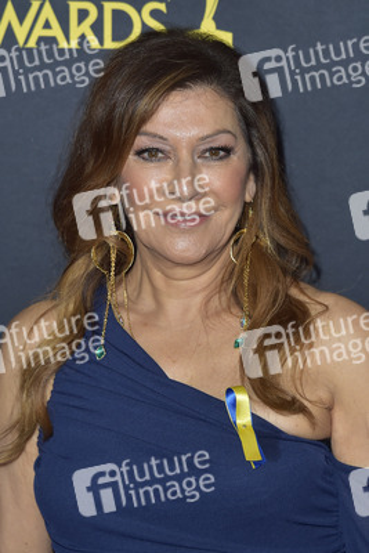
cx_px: 184
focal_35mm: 100
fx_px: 1536
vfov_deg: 20.4
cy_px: 276
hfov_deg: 13.7
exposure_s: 1/250
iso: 250
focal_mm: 100
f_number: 6.3
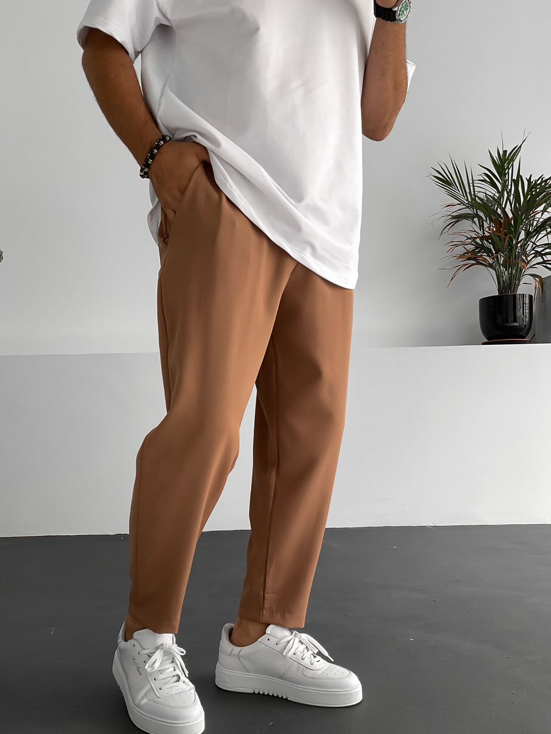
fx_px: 743
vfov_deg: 52.3
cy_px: 435
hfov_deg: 40.7
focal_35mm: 35
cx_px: 273
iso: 40
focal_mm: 3
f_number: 1.8
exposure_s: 1/120
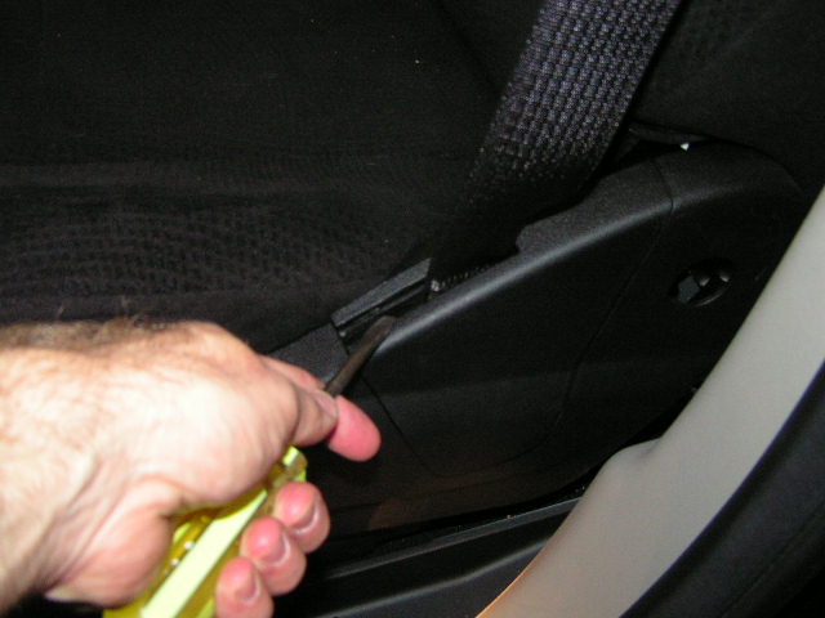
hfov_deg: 49.0
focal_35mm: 38
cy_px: 309
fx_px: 906
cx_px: 412
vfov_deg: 37.7
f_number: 2.8
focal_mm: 6.3
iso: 200
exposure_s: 1/40
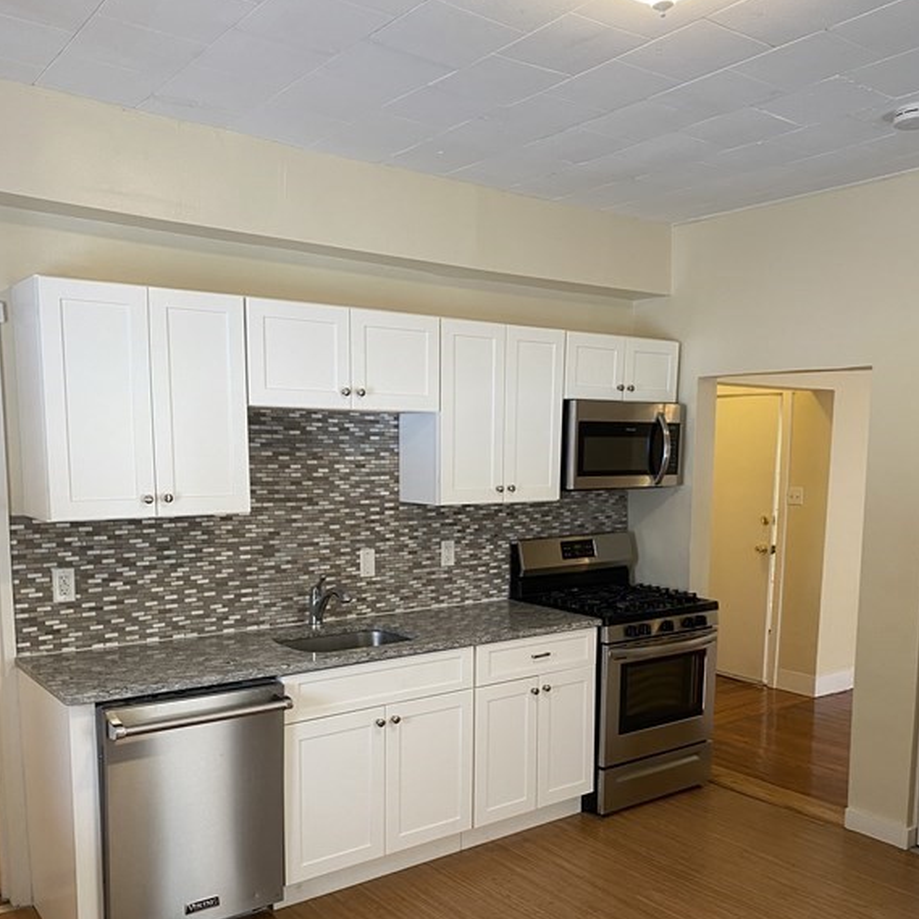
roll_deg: -0.7
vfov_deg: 52.0
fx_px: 931
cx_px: 459
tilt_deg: -6.9
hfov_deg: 52.5
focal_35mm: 31
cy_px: 573
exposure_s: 1/60
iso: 100
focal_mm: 4.25
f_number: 1.8
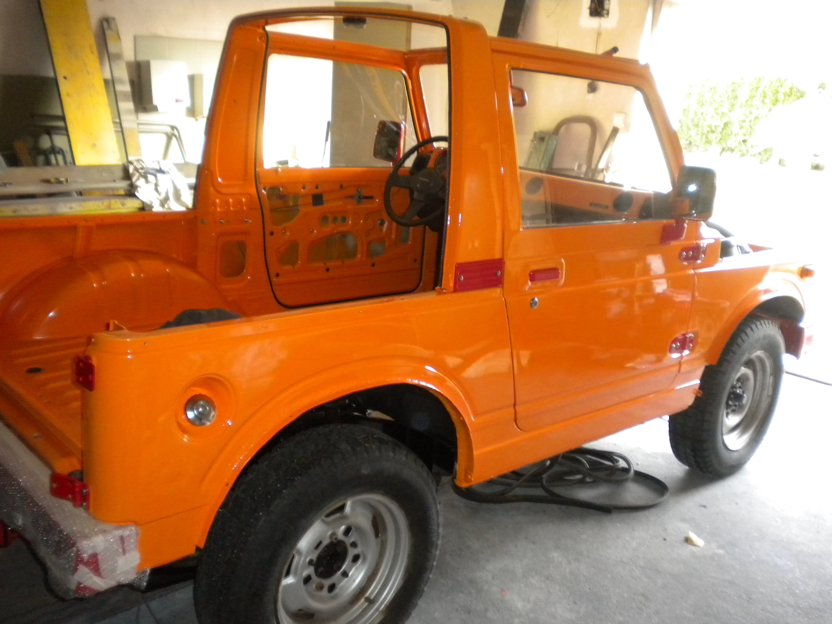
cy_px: 312
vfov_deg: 40.7
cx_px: 416
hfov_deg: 52.6
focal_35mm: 35
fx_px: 841
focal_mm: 6.3
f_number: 3.1
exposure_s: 1/30
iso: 400
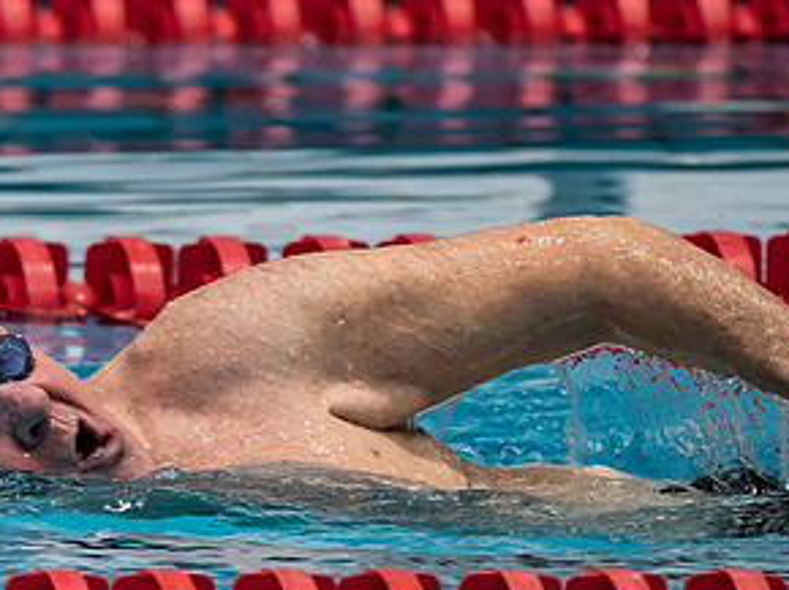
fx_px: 27374
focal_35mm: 1202
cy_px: 392
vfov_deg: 1.2
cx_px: 102
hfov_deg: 1.7
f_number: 2.8
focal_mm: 200
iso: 1250
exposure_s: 1/500
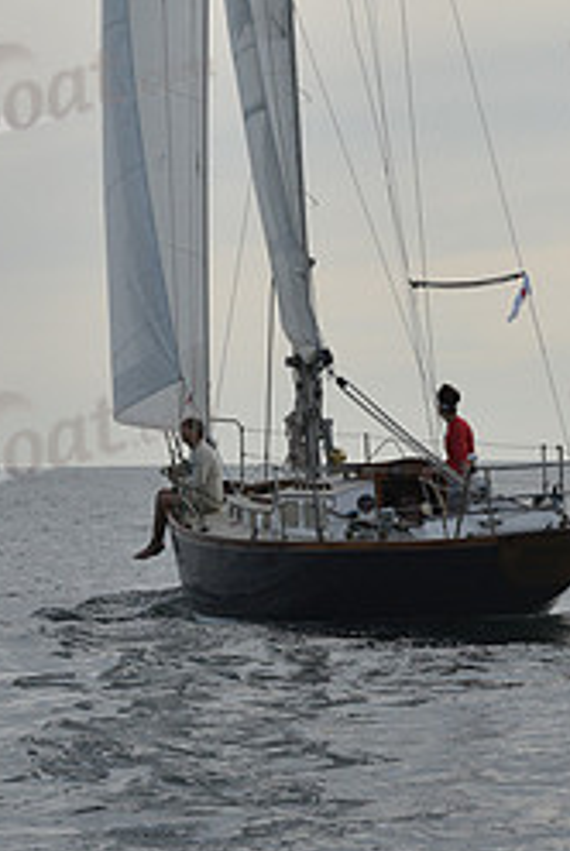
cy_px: -110
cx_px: 393
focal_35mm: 215
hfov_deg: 6.4
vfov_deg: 9.5
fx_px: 5092
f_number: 10
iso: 320
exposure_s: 1/1000
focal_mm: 92
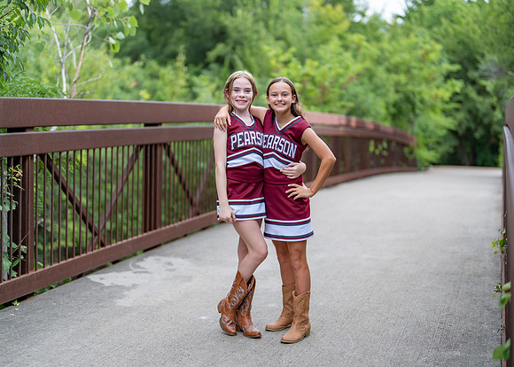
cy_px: 183
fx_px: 803
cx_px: 267
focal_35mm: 55
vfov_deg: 25.7
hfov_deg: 35.5
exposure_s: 1/1250
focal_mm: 50
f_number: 1.2
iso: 100
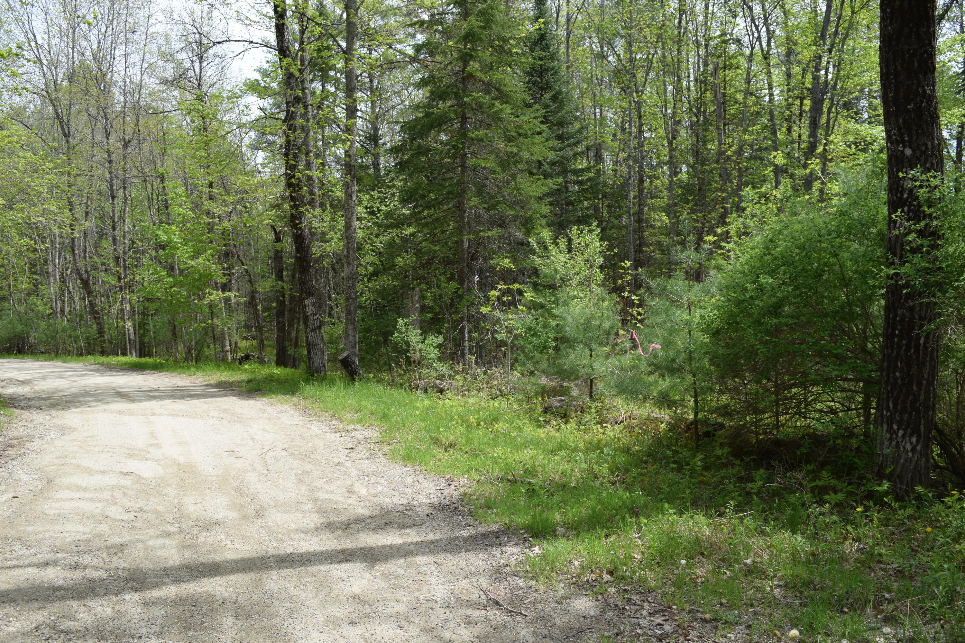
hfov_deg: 67.4
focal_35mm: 27
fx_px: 724
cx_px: 482
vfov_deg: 47.9
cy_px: 322
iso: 100
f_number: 7.1
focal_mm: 18
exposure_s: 1/200
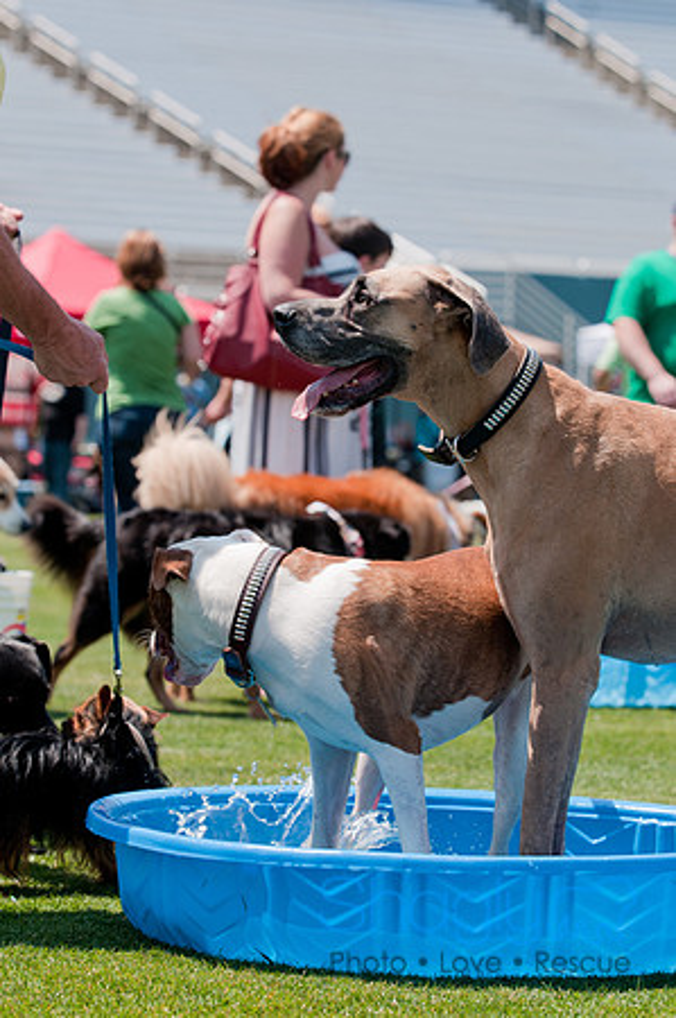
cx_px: 338
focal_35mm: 150
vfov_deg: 13.7
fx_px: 4234
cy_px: 509
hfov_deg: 9.1
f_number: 5.6
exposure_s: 1/640
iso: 200
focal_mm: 100
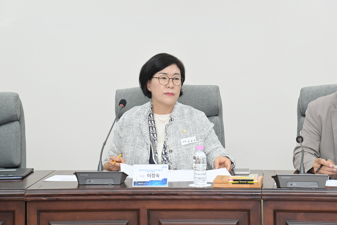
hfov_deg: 17.1
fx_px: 1123
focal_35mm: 120
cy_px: 112
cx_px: 168
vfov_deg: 11.4
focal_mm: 120
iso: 2500
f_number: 6.3
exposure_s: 1/250
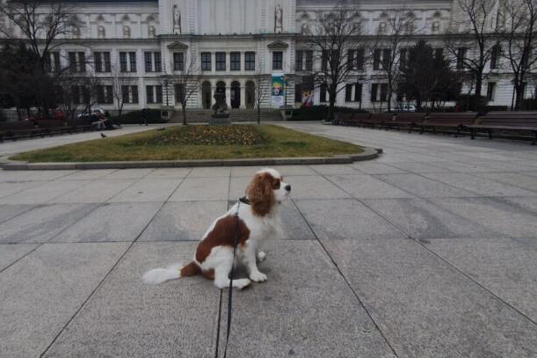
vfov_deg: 69.6
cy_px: 140
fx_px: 253
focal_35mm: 17
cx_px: 231
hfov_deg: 92.7
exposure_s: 1/710
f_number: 2.2
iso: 50
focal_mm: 1.8
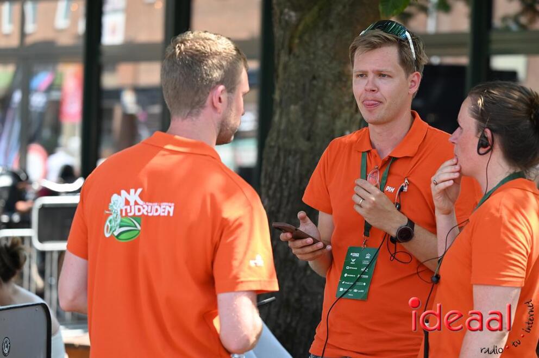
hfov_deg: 13.7
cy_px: 179
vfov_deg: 9.1
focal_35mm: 150
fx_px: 2243
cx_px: 270
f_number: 4.8
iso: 400
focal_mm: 150
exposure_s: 1/400
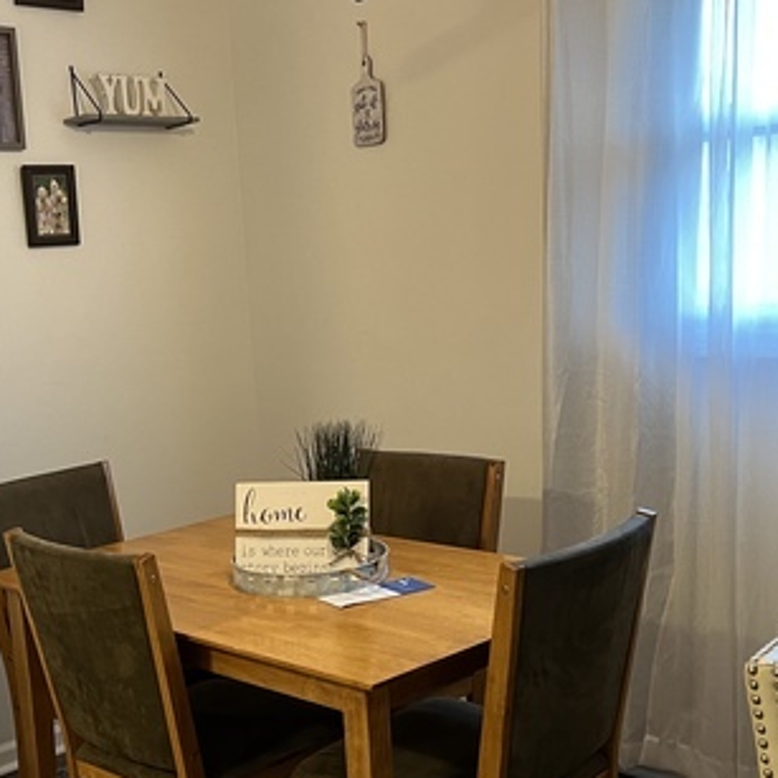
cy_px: 552
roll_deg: +3.7
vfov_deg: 33.5
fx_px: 1271
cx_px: 300
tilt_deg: -13.9
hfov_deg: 33.9
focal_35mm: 50
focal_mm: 5.7
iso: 160
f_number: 1.5
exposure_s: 1/60
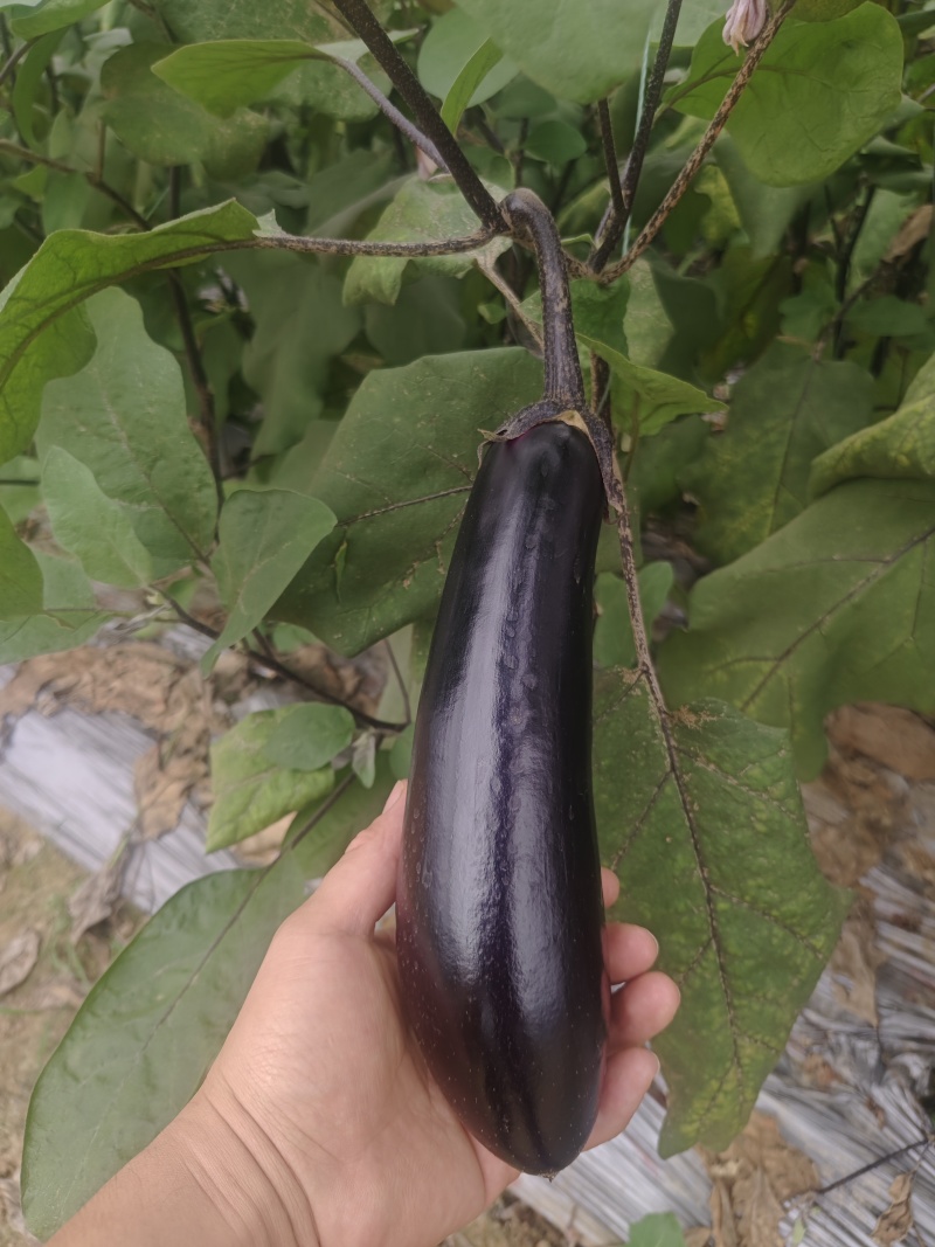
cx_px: 468
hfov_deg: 58.9
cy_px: 624
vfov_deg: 73.9
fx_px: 828
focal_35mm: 23
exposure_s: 1/100
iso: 107
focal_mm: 5.56
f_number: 1.88
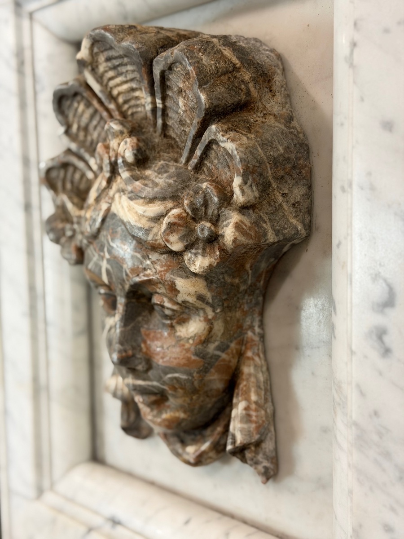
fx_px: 747
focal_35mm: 48
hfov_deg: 30.3
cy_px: 270
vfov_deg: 39.7
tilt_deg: -2.8
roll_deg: +1.6
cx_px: 202
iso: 200
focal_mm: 6.76
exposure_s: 1/33
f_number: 1.78
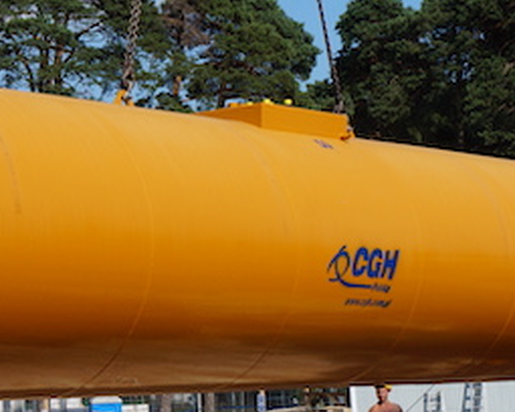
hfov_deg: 14.9
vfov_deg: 11.9
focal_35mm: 129
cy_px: 284
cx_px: 226
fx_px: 1968
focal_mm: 39
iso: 200
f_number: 16
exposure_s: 1/200
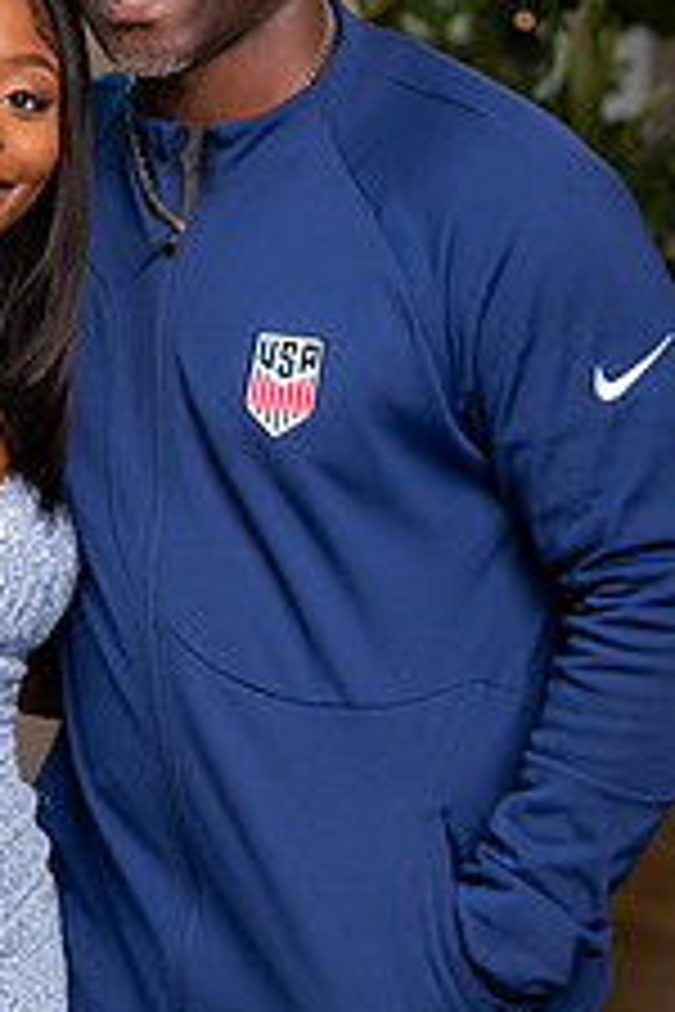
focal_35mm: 120
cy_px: 576
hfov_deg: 11.4
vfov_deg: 17.1
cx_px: 124
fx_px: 3375
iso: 1250
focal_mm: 60
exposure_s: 1/250
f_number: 3.5
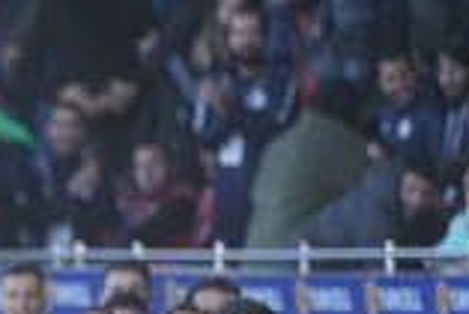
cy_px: 359
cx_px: -385
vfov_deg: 0.9
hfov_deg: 1.4
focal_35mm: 1524
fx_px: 19872
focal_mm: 400
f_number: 5.6
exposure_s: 1/2000
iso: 3200
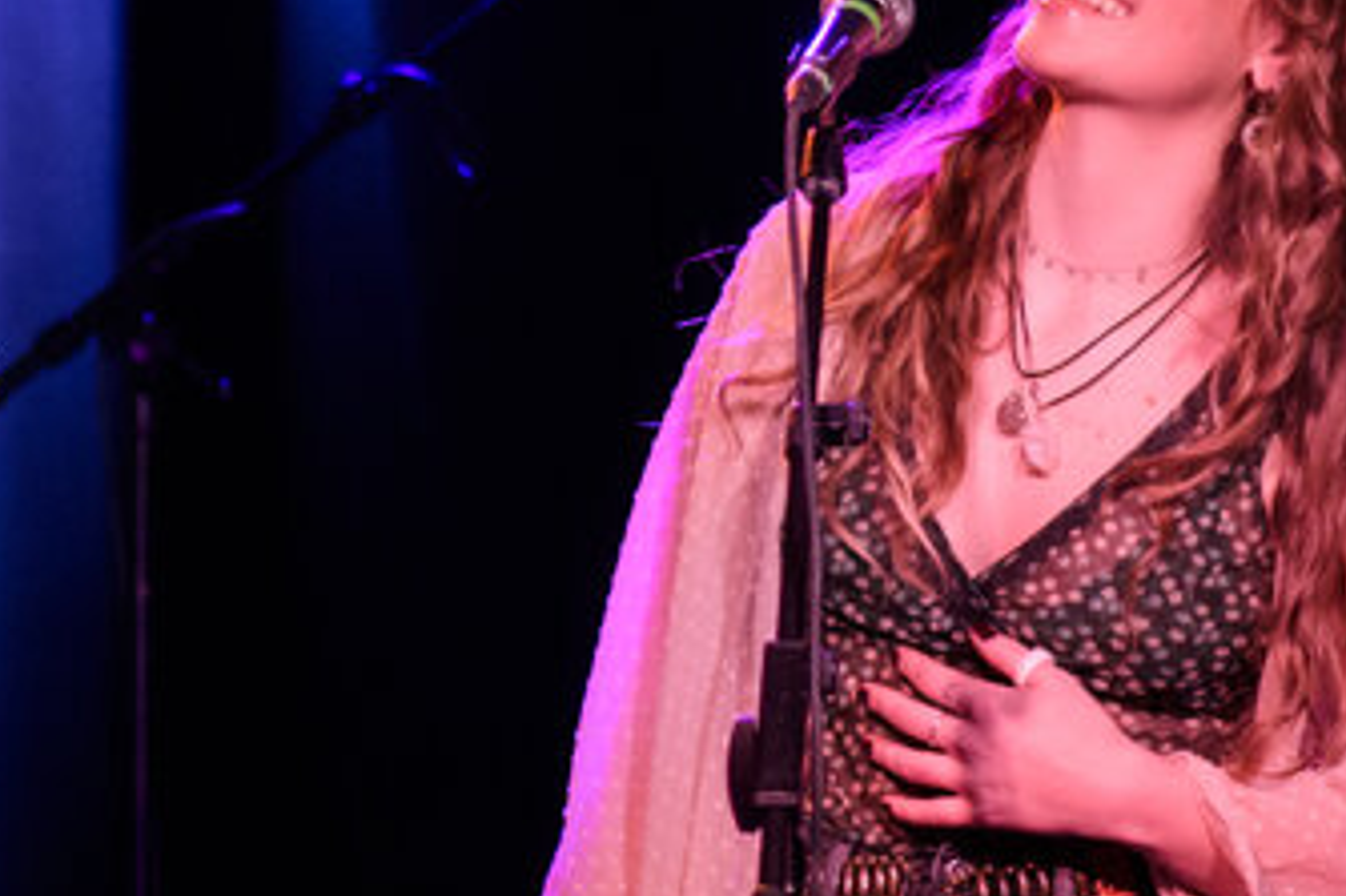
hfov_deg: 7.9
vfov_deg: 5.3
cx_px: 104
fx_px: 9716
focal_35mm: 260
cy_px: 488
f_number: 1.8
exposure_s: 1/500
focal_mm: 85
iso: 800
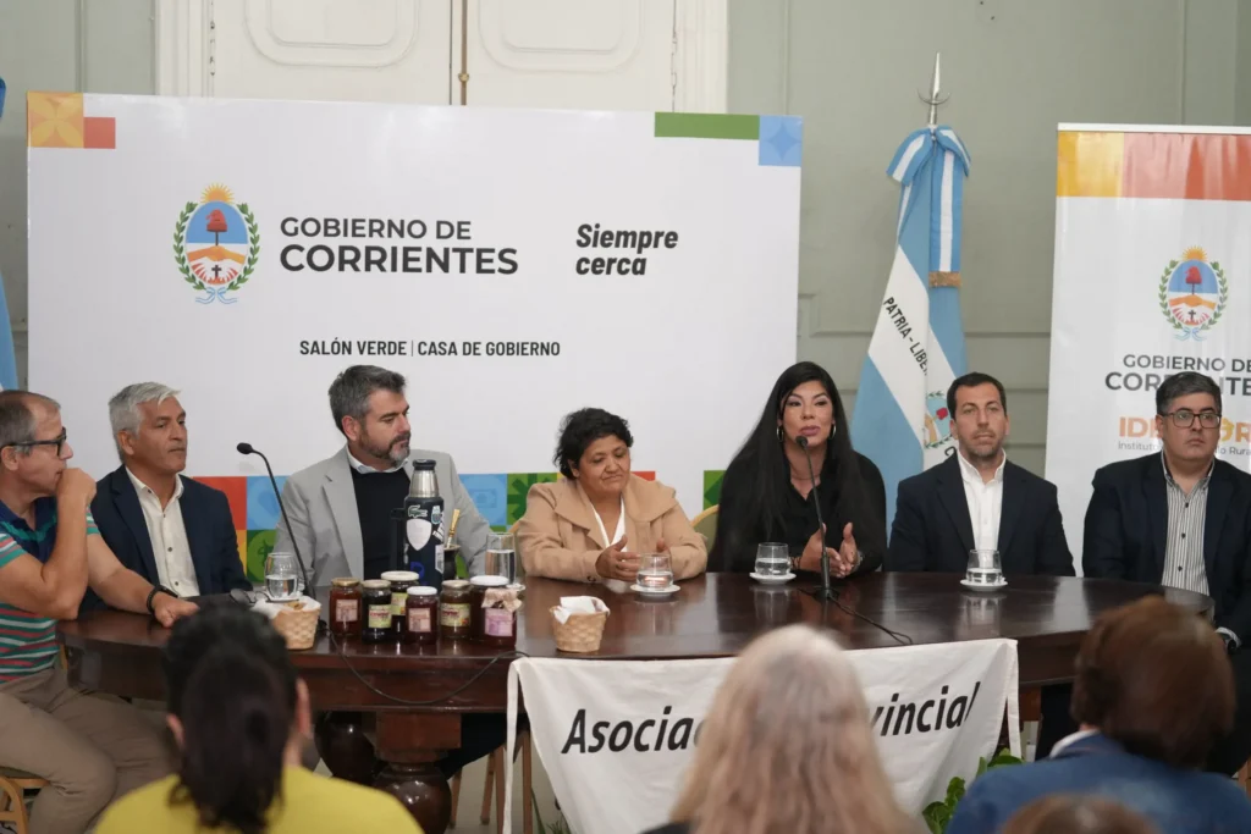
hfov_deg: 28.8
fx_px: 2433
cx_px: 626
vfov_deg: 19.5
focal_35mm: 70
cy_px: 417
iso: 2000
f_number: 2.8
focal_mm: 70
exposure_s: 1/125
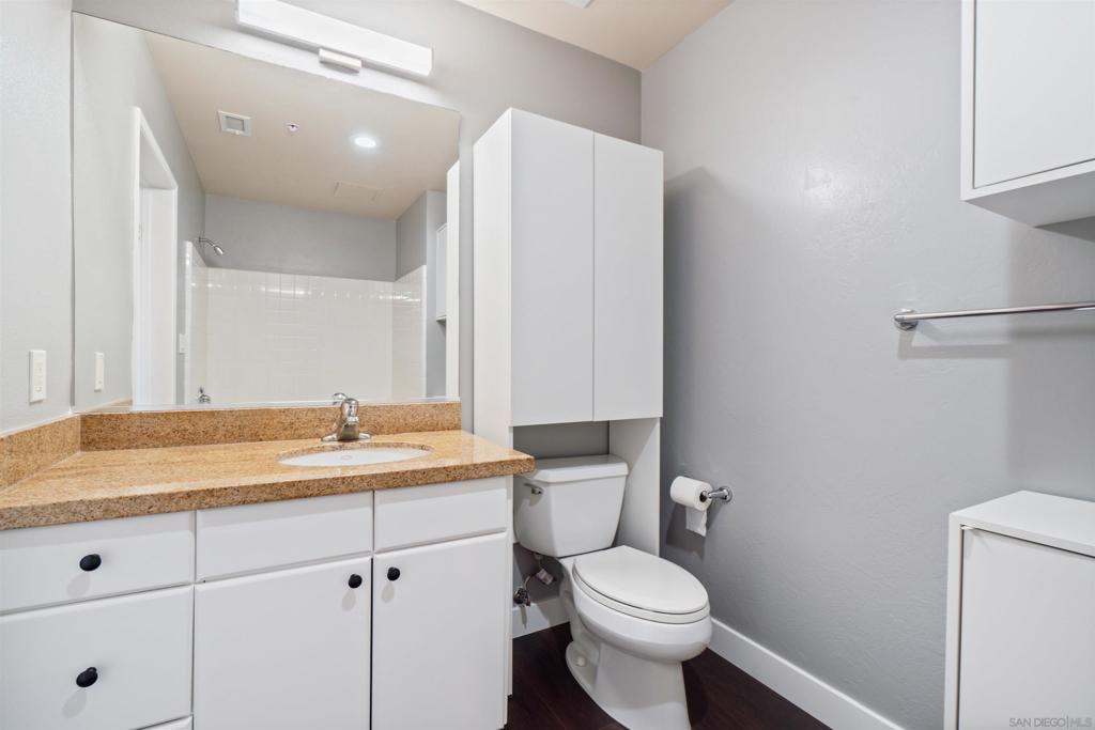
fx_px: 456
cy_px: 365
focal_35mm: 15
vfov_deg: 77.3
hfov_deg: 100.4
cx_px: 548
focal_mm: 10
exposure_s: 1/6
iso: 100
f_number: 8
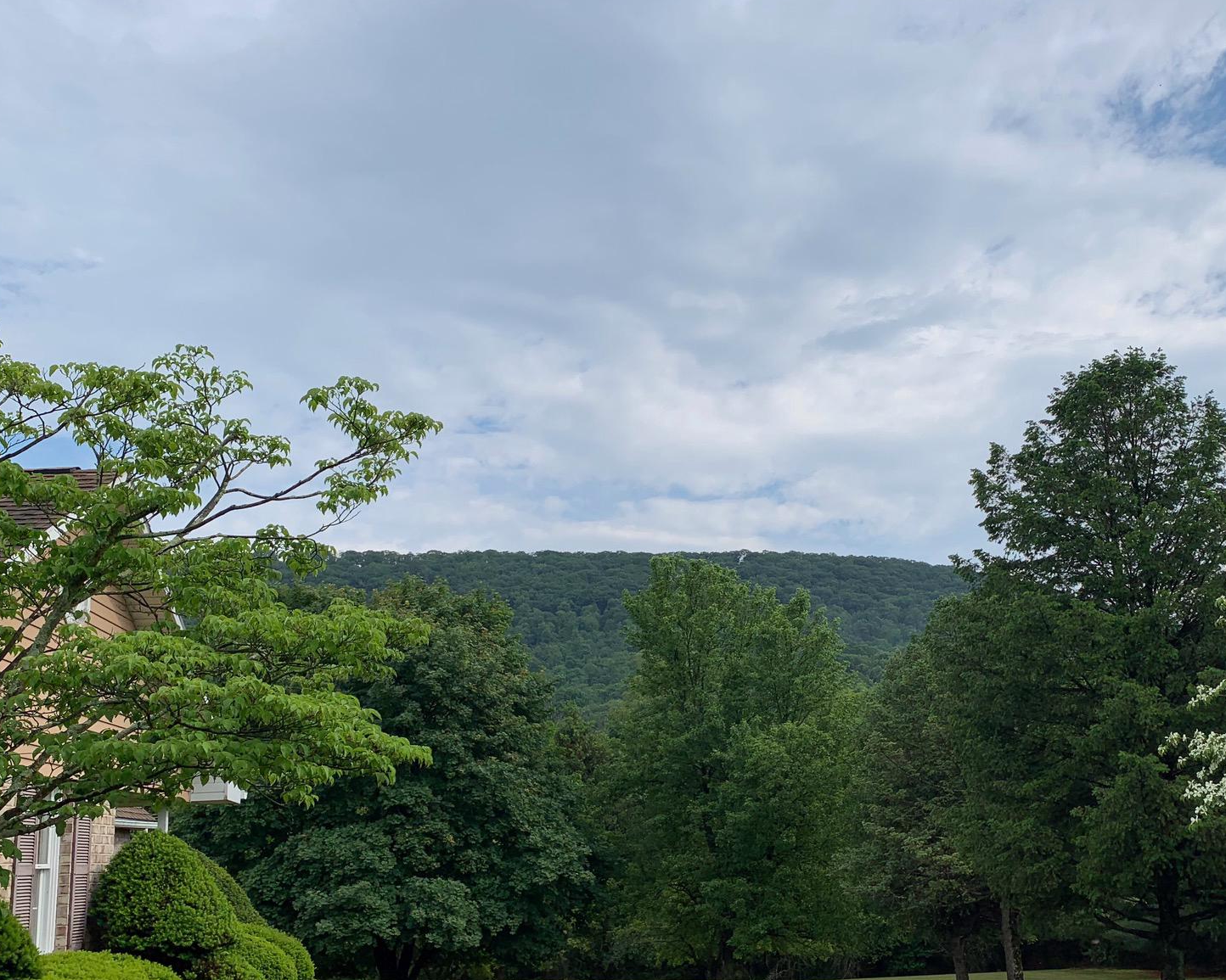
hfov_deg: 50.0
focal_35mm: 36
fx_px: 1306
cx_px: 722
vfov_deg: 40.9
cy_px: 602
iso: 25
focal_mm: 4.25
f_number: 1.8
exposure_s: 1/2681
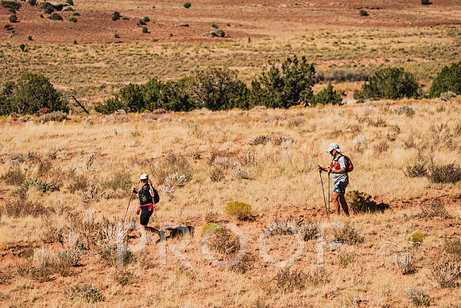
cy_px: 154
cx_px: 230
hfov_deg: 8.1
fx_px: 3266
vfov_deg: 5.4
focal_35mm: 255
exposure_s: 1/1600
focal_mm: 255
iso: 160
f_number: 6.3
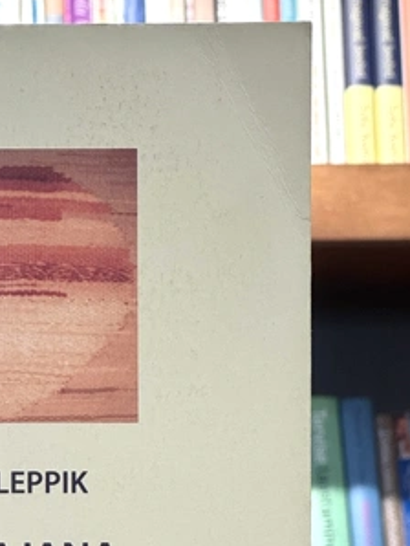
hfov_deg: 8.4
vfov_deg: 11.2
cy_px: 485
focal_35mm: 176
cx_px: 14
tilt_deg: +0.3
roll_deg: +0.3
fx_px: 2775
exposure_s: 1/99
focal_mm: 9
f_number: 2.8
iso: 160
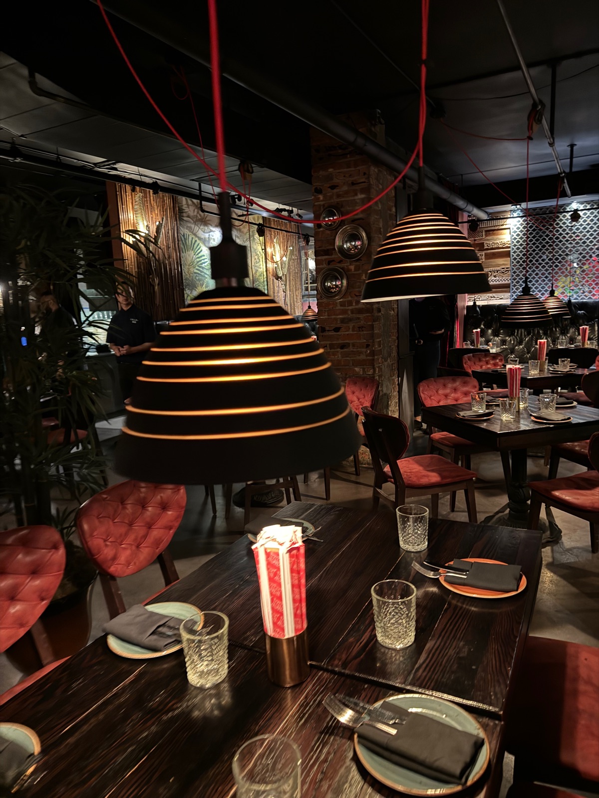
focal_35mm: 24
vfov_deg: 71.6
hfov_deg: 56.8
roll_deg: +1.5
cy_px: 399
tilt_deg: -7.6
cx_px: 300
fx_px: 554
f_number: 1.78
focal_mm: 6.86
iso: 800
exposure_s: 1/12
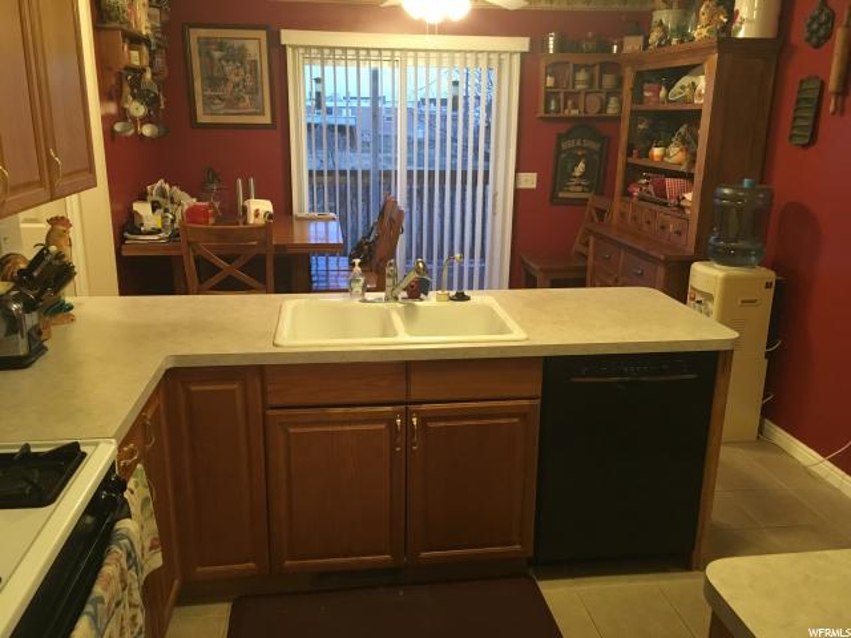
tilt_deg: -15.4
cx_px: 426
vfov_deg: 48.2
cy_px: 319
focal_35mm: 29
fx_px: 713
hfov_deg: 61.7
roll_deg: +0.3
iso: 200
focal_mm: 4.15
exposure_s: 1/24
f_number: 2.2
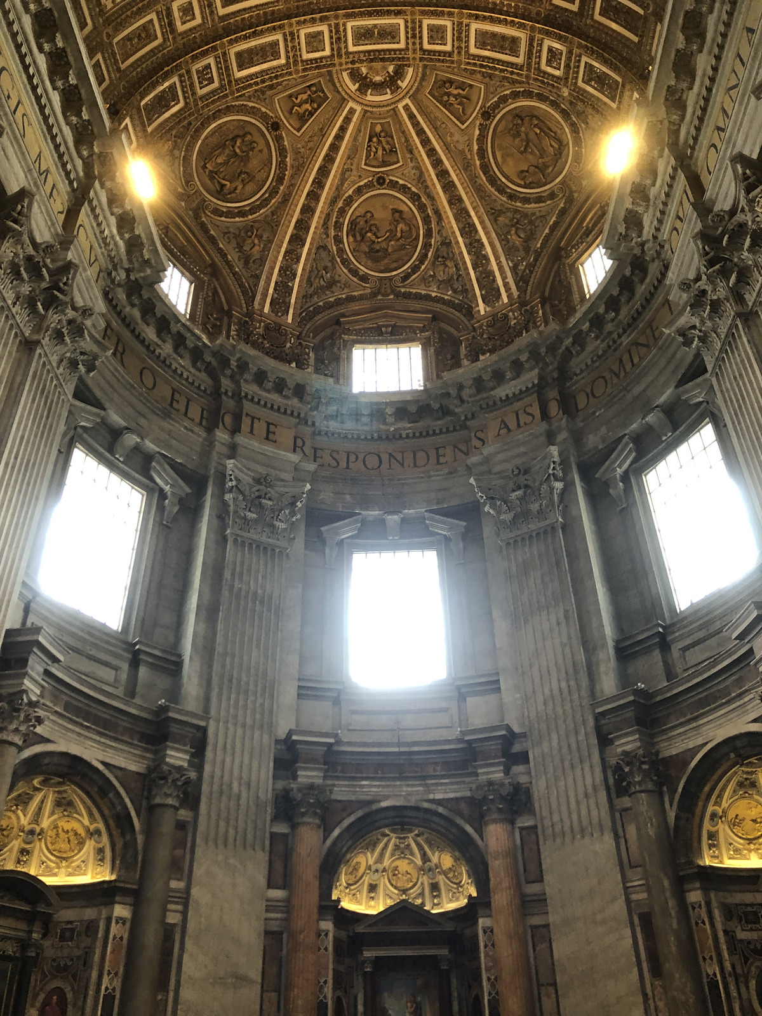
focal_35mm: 28
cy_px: 508
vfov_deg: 63.4
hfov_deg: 49.7
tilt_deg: +34.7
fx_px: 822
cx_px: 381
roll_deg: +1.6
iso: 100
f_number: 1.8
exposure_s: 1/17
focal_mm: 4
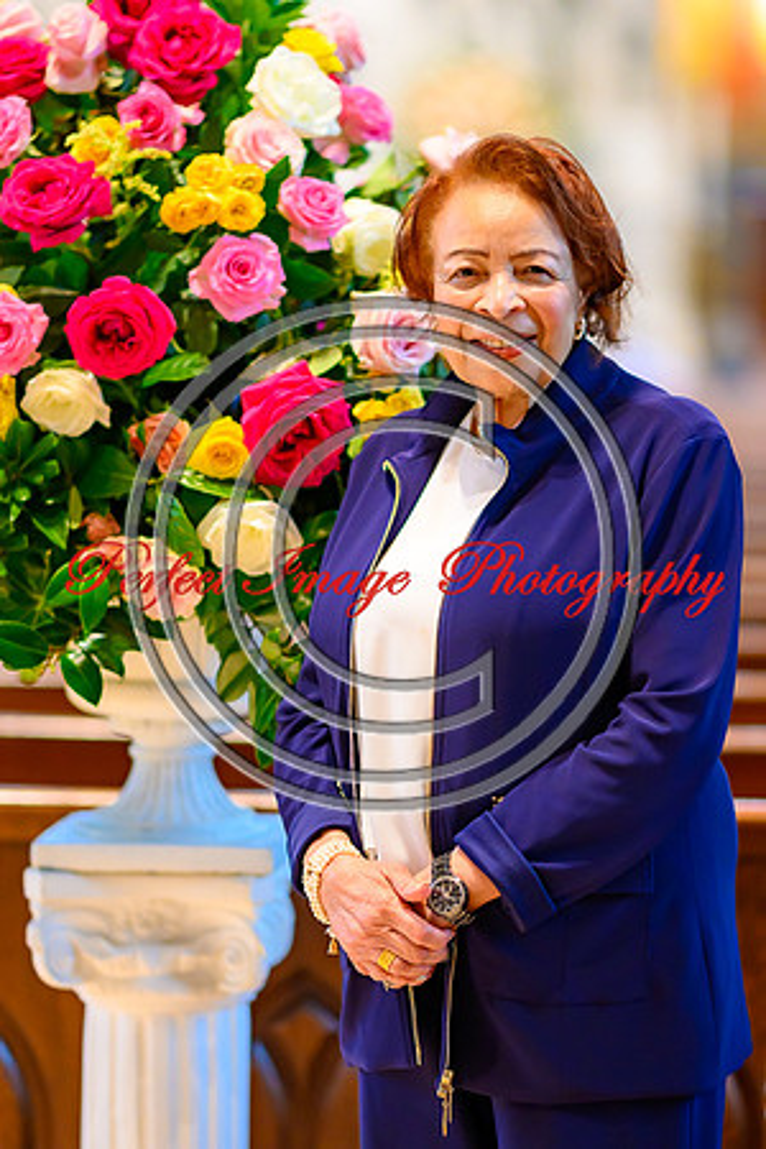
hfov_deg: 8.7
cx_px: 383
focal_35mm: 157
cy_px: 574
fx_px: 5011
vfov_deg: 13.1
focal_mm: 105
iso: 640
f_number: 1.4
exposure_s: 1/125
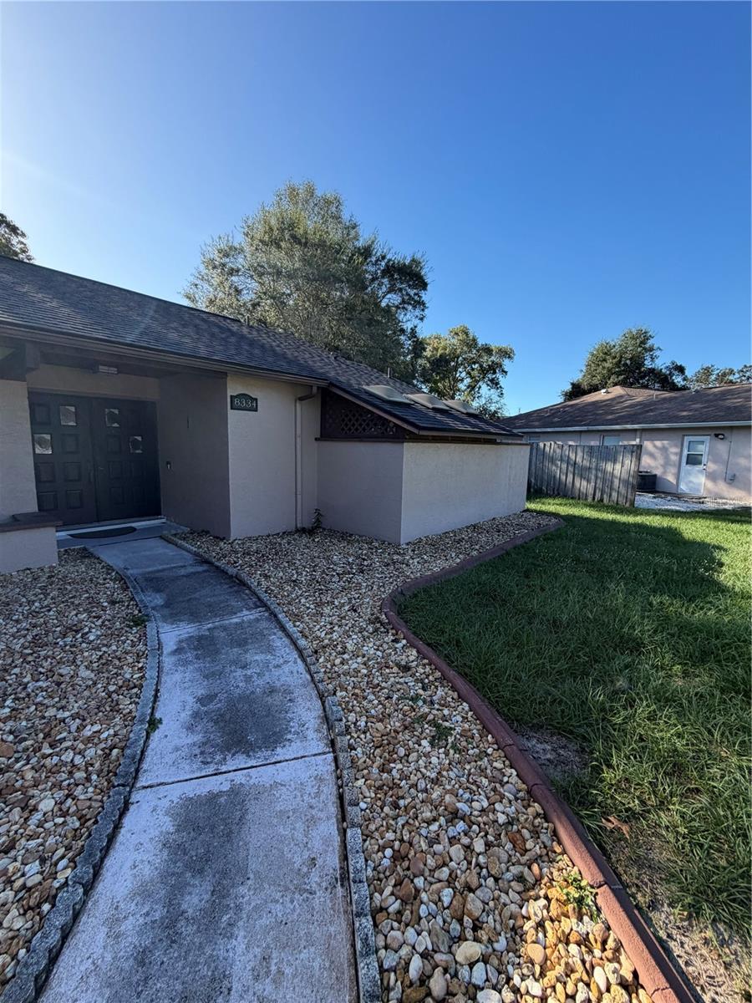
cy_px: 502
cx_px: 376
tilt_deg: -3.4
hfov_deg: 85.7
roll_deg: -0.6
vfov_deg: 102.1
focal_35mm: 14
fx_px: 406
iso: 40
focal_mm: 2.22
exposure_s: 1/686
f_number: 2.2
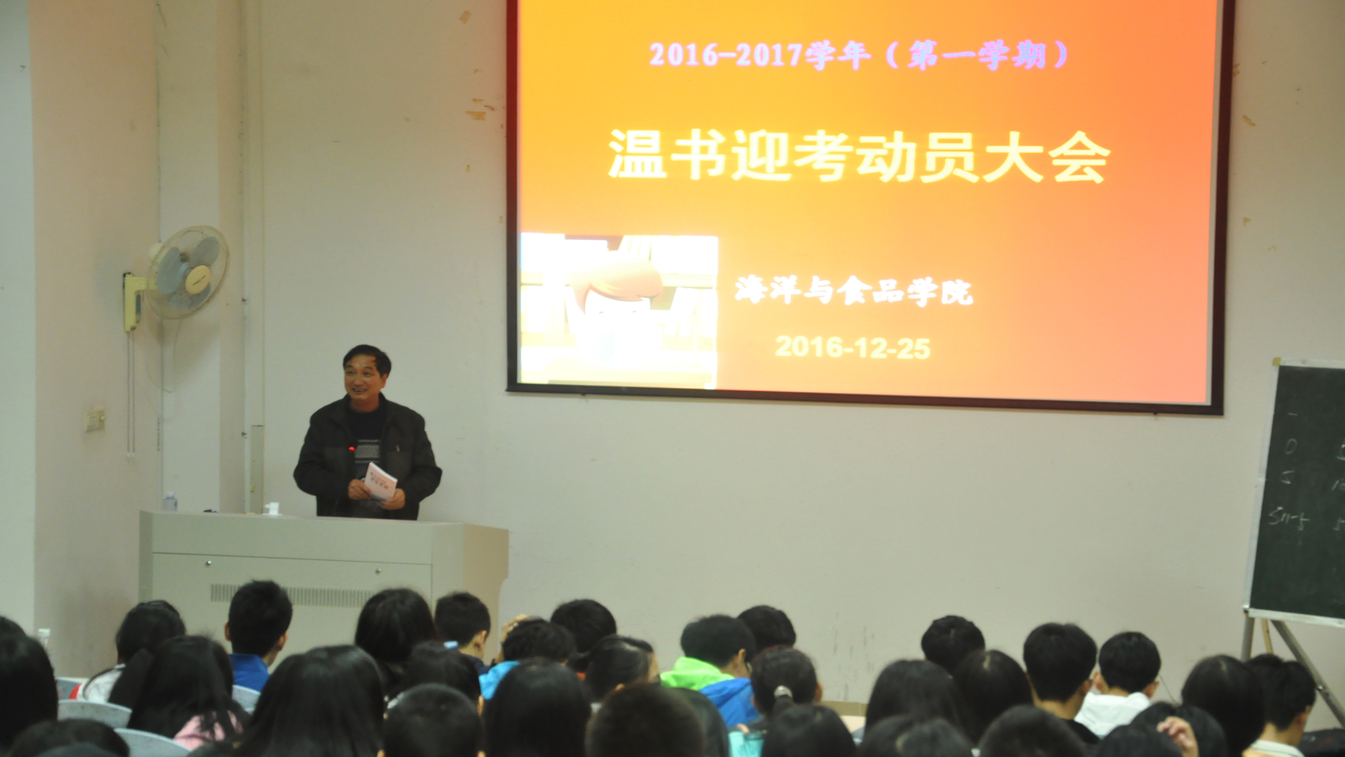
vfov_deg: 12.4
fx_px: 3495
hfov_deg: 21.8
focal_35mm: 98
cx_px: 670
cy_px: 380
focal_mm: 62
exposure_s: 1/13
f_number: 5.3
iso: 1600
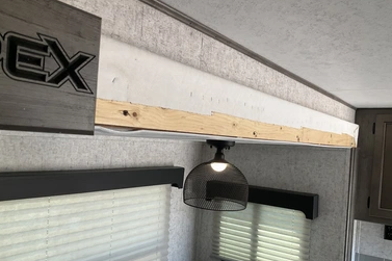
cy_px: 149
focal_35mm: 32
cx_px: 203
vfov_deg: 41.0
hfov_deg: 58.7
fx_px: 348
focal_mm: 3
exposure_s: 1/122
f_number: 1.8
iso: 64
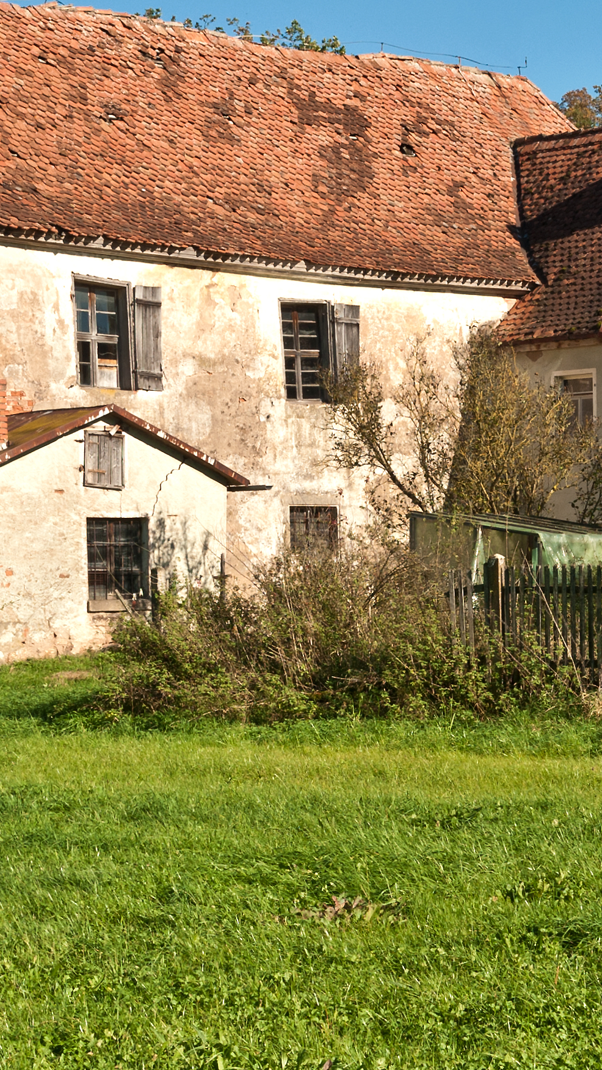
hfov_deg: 13.6
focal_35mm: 89
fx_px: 2525
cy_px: 349
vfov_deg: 23.8
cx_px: 447
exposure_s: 1/400
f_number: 10
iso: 200
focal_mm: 35
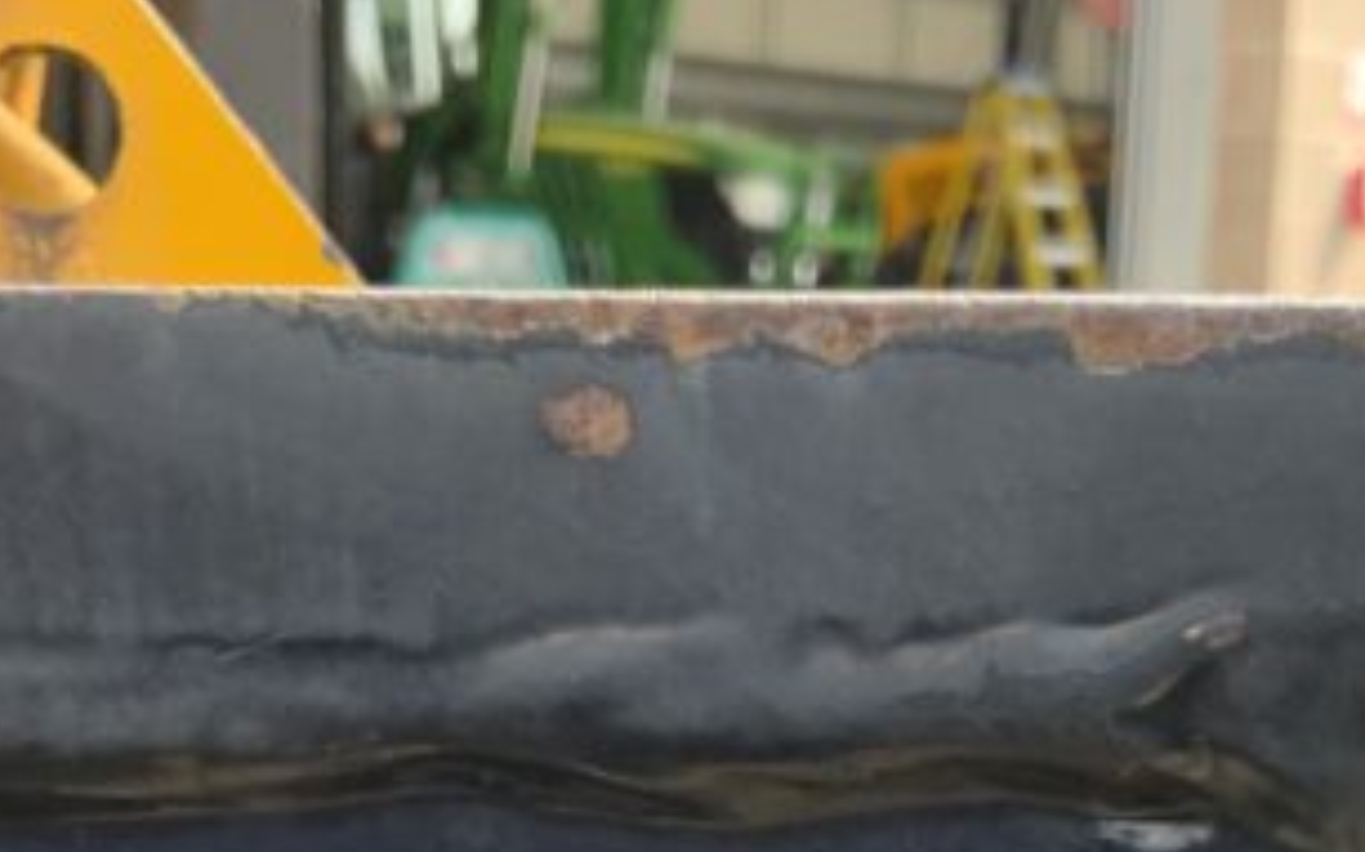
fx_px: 3830
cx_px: 535
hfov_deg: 20.2
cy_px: 1526
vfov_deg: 11.7
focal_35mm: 103
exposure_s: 1/130
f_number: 1.8
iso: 16
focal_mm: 3
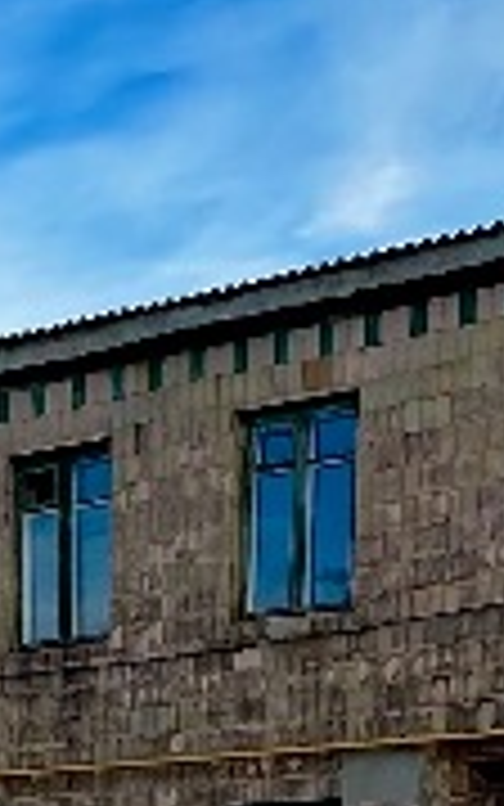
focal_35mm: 79
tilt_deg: -16.5
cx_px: -50
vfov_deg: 19.2
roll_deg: +1.4
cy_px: 1481
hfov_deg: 16.1
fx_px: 1735
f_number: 1.8
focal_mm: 1.57
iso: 32
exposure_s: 1/637
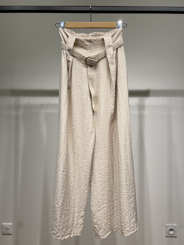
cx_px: 92
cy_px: 122
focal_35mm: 26
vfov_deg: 67.3
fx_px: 184
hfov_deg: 53.1
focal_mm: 5.7
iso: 50
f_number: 1.5
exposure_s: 1/1058
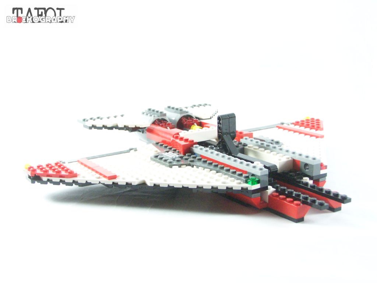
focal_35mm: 51
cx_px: 188
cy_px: 142
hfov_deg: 37.5
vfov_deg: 28.6
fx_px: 555
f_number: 4
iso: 400
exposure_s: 1/60
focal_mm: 8.5
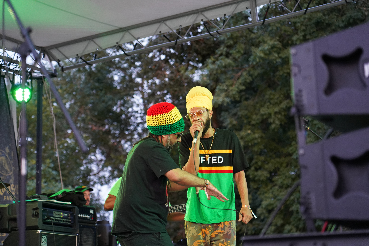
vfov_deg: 13.0
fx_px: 1076
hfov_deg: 19.5
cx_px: 184
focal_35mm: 105
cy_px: 123
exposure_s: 1/160
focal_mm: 105
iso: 3200
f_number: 4
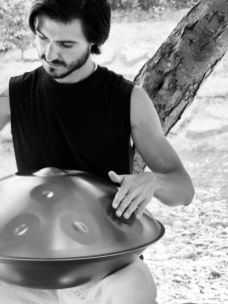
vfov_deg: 16.4
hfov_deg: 12.3
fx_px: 1054
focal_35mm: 120
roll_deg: +1.4
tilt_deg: -3.9
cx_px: 114
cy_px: 152
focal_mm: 15.66
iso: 64
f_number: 2.8
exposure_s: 1/99
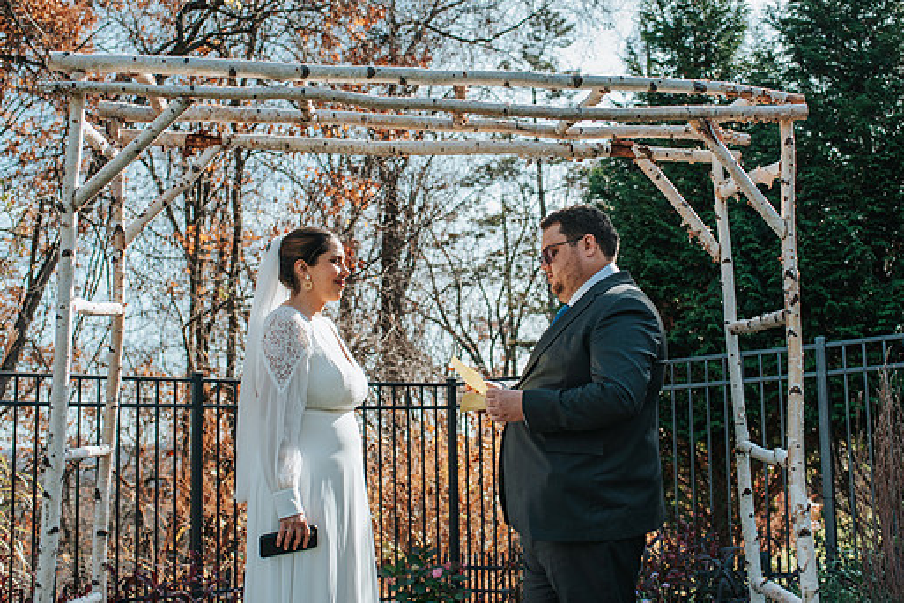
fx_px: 1080
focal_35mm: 43
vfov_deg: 31.2
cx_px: 483
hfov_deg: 45.4
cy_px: 278
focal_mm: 35
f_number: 3.5
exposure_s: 1/1250
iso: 250
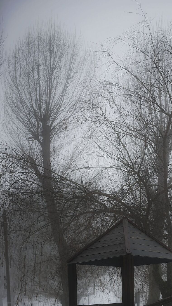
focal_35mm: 65
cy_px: 259
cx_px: 159
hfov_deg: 18.2
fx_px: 527
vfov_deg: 31.3
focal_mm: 35
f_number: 2.8
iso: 100
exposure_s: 1/125
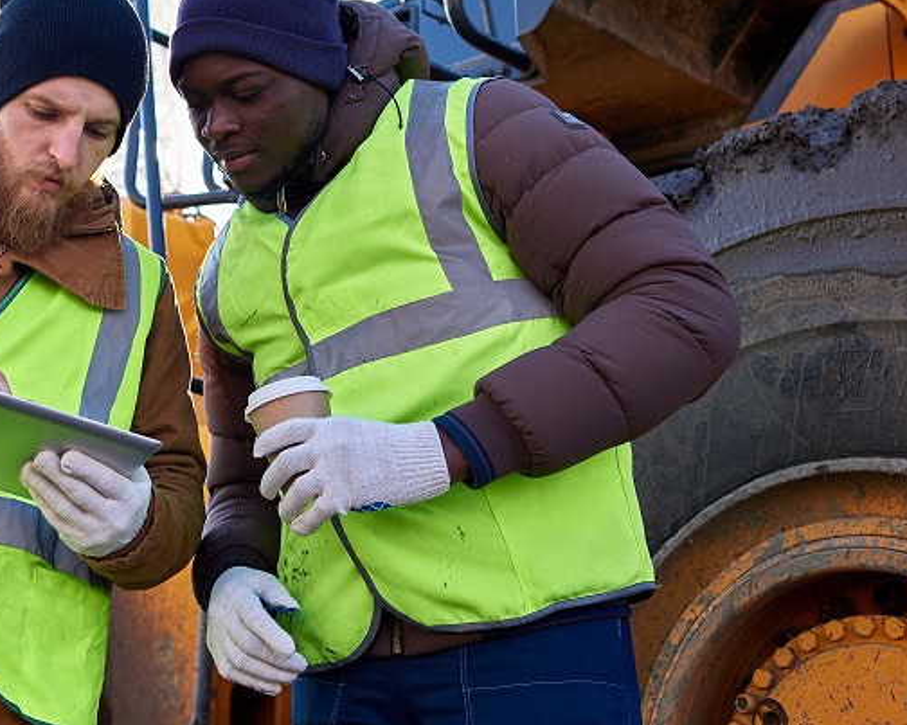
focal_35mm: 60
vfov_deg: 25.1
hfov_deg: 30.9
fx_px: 1610
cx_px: 225
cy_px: 185
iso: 100
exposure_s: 1/160
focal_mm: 35
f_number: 4
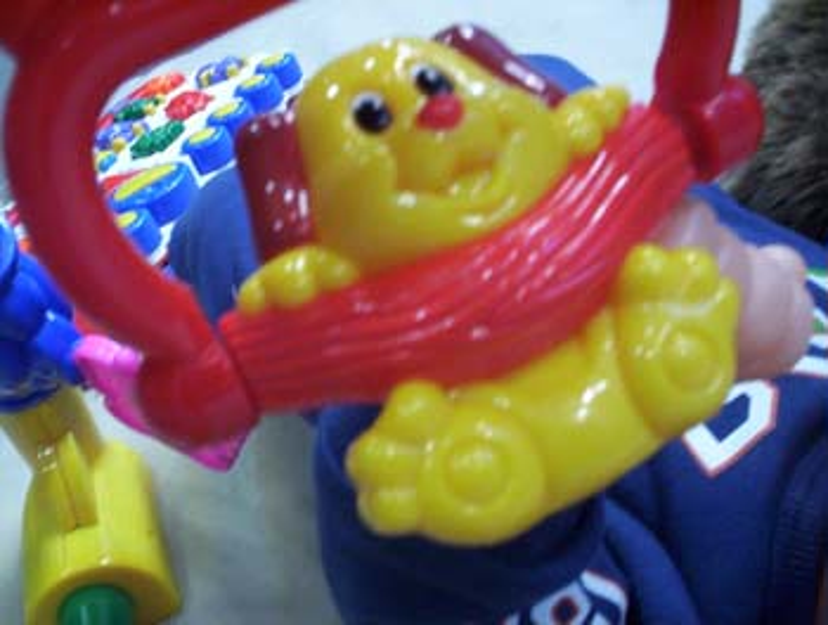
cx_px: 414
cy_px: 312
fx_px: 911
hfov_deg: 48.9
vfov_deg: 37.8
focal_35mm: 38
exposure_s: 1/14.8
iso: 200
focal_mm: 4.99
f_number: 4.5
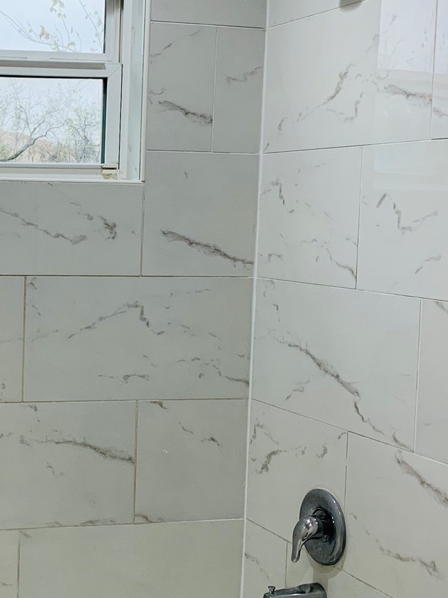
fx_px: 1070
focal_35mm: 62
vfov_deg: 31.2
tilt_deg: -3.3
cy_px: 267
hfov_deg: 22.0
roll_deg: -0.5
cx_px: -80
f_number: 1.8
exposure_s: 1/120
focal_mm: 4.25
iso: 64
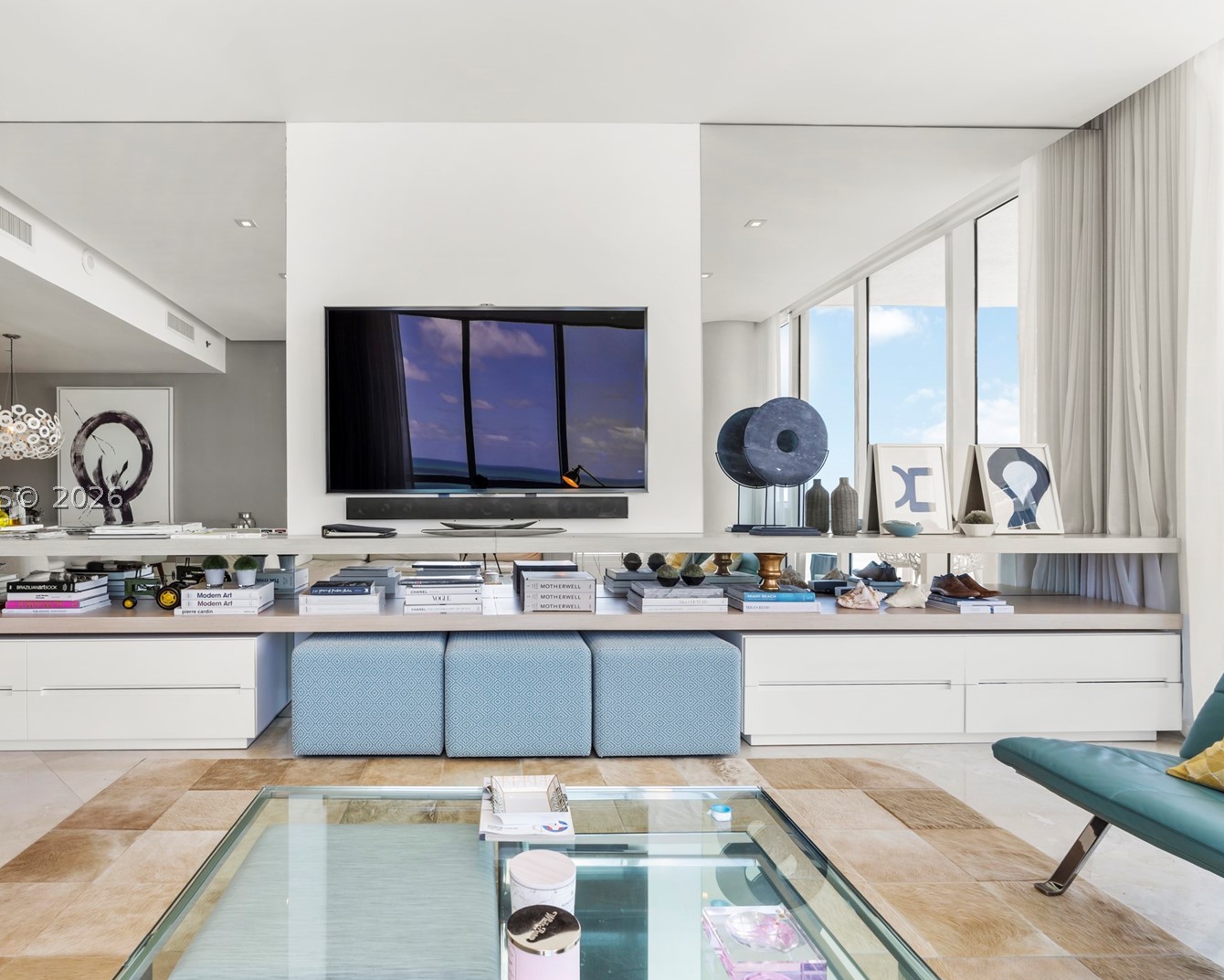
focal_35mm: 19
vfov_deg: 70.8
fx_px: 688
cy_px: 496
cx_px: 482
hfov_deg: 82.2
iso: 250
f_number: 9
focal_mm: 16
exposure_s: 1/13
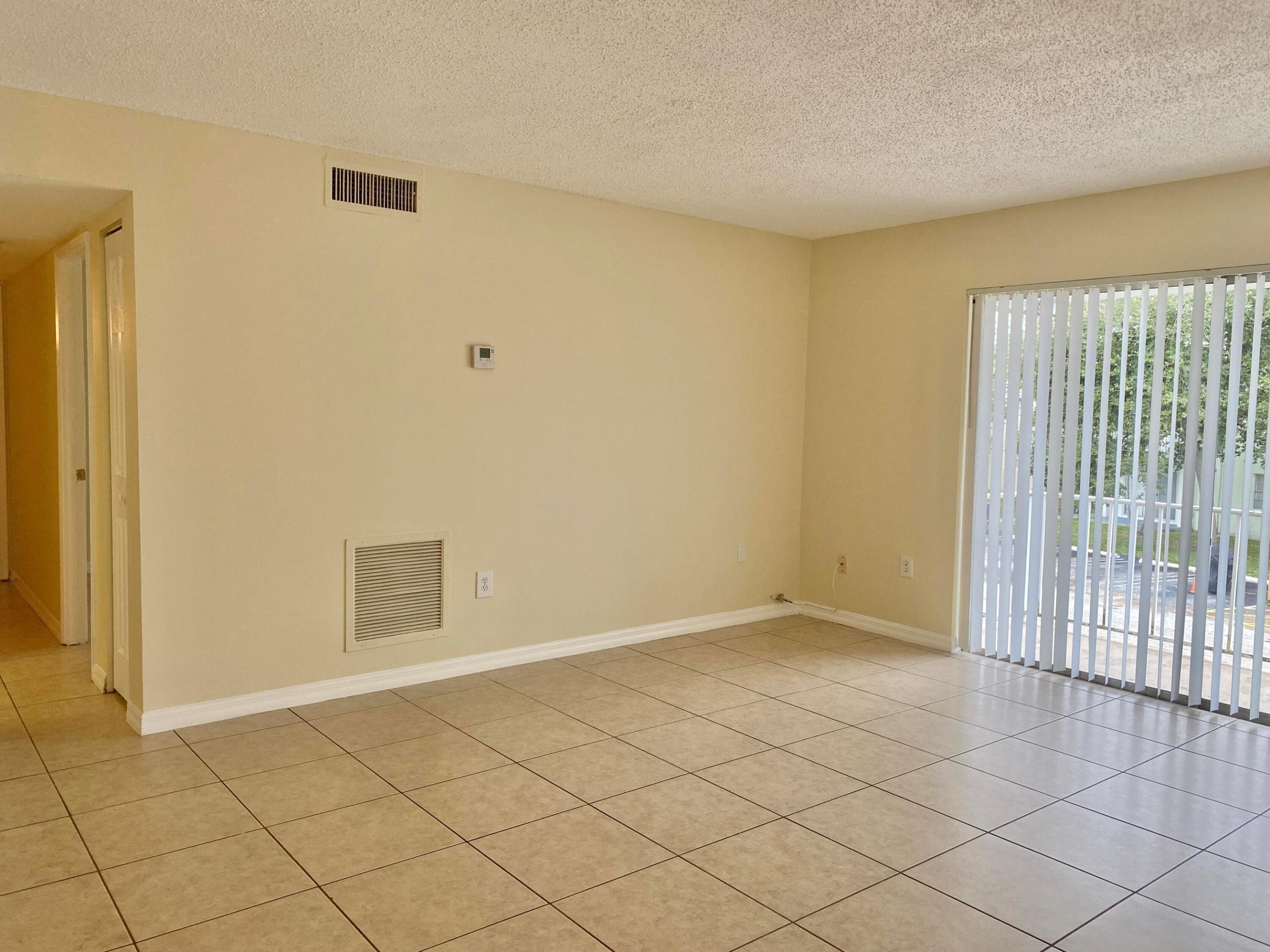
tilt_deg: -3.0
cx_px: 635
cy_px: 476
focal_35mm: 26
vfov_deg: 53.1
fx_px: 954
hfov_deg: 67.3
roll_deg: -1.2
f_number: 1.8
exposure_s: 1/120
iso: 100
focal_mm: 4.25
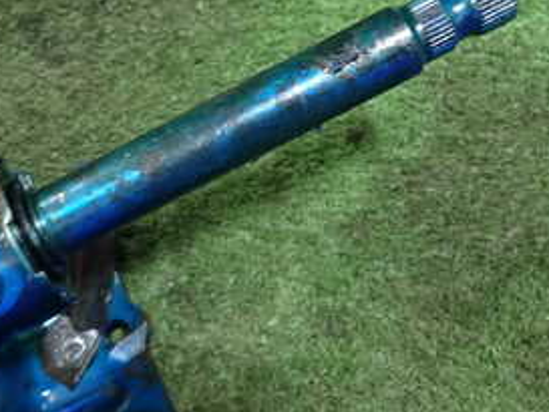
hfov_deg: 34.0
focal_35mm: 55
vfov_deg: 26.5
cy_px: 241
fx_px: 873
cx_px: 123
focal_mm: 4.5
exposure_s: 1/30
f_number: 2
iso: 320
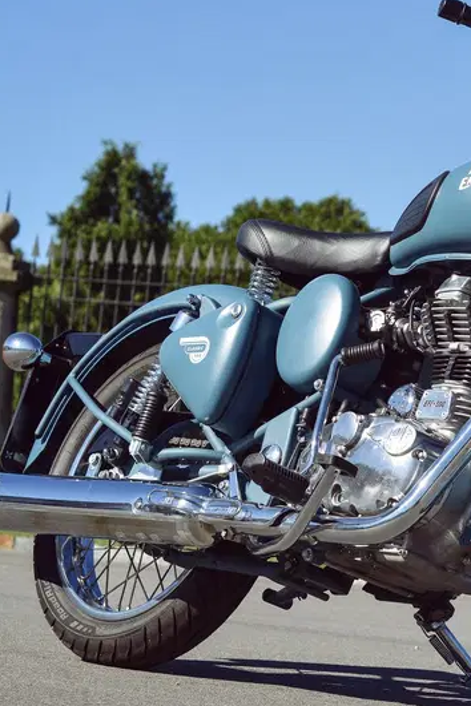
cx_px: 636
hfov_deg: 11.7
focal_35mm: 113
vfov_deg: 18.1
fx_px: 2217
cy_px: 328
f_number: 6.3
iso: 100
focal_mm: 50
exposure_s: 1/640
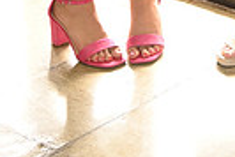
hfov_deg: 11.1
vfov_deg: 6.9
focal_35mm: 179
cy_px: -314
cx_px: 339
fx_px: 1170
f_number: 5.6
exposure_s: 1/60
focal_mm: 41
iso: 1600
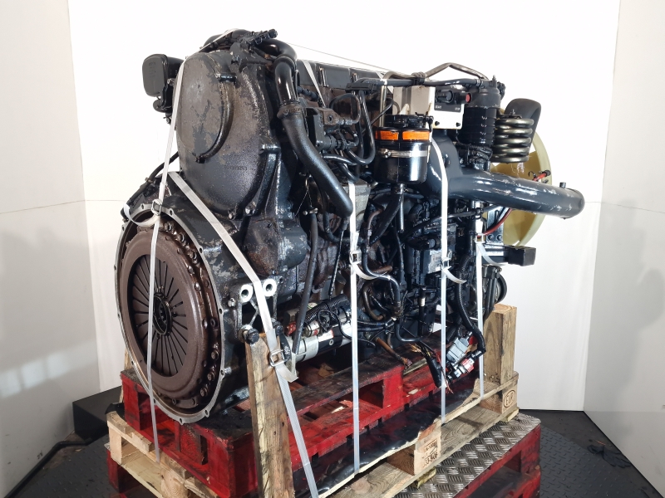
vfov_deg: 58.9
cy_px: 249
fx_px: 442
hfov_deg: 73.9
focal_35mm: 23
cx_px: 332
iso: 100
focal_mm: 6.4
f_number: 1.8
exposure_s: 1/50
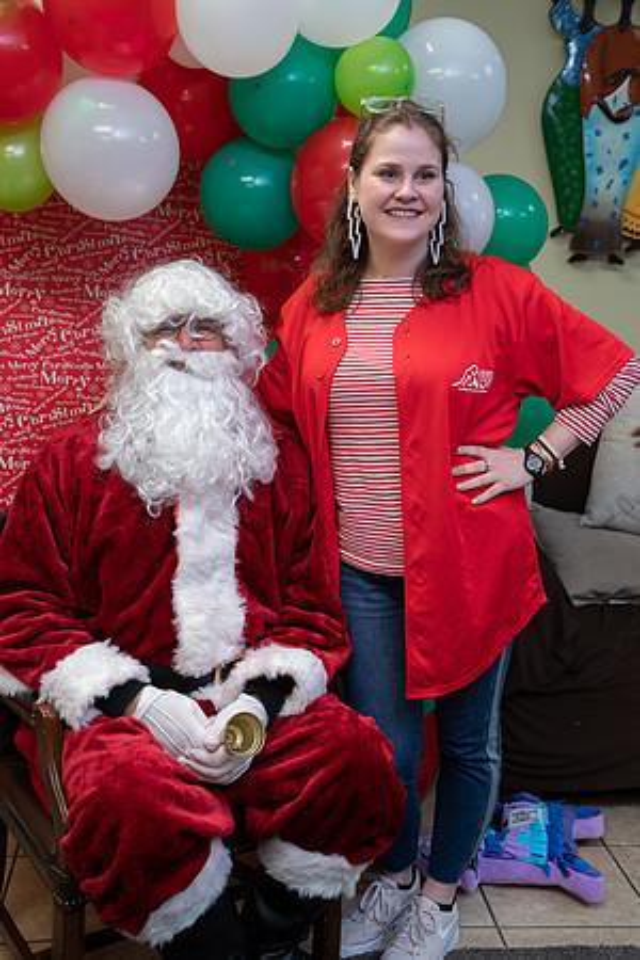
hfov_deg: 28.1
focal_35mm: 48
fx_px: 1280
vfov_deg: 41.1
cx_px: 320
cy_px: 480
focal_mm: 48
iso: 640
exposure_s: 1/30
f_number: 4.5
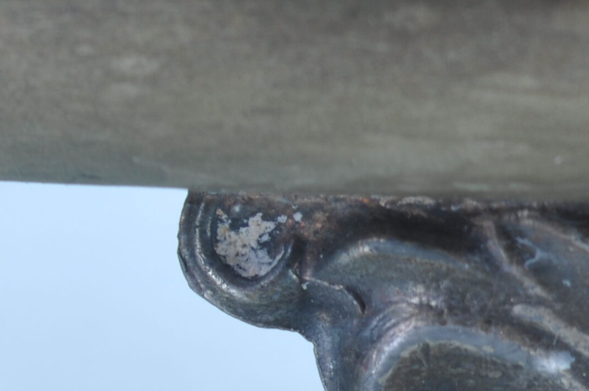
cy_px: 310
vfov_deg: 2.2
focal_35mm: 635
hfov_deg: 3.2
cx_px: 964
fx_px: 10374
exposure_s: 1/100
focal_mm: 105
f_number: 16
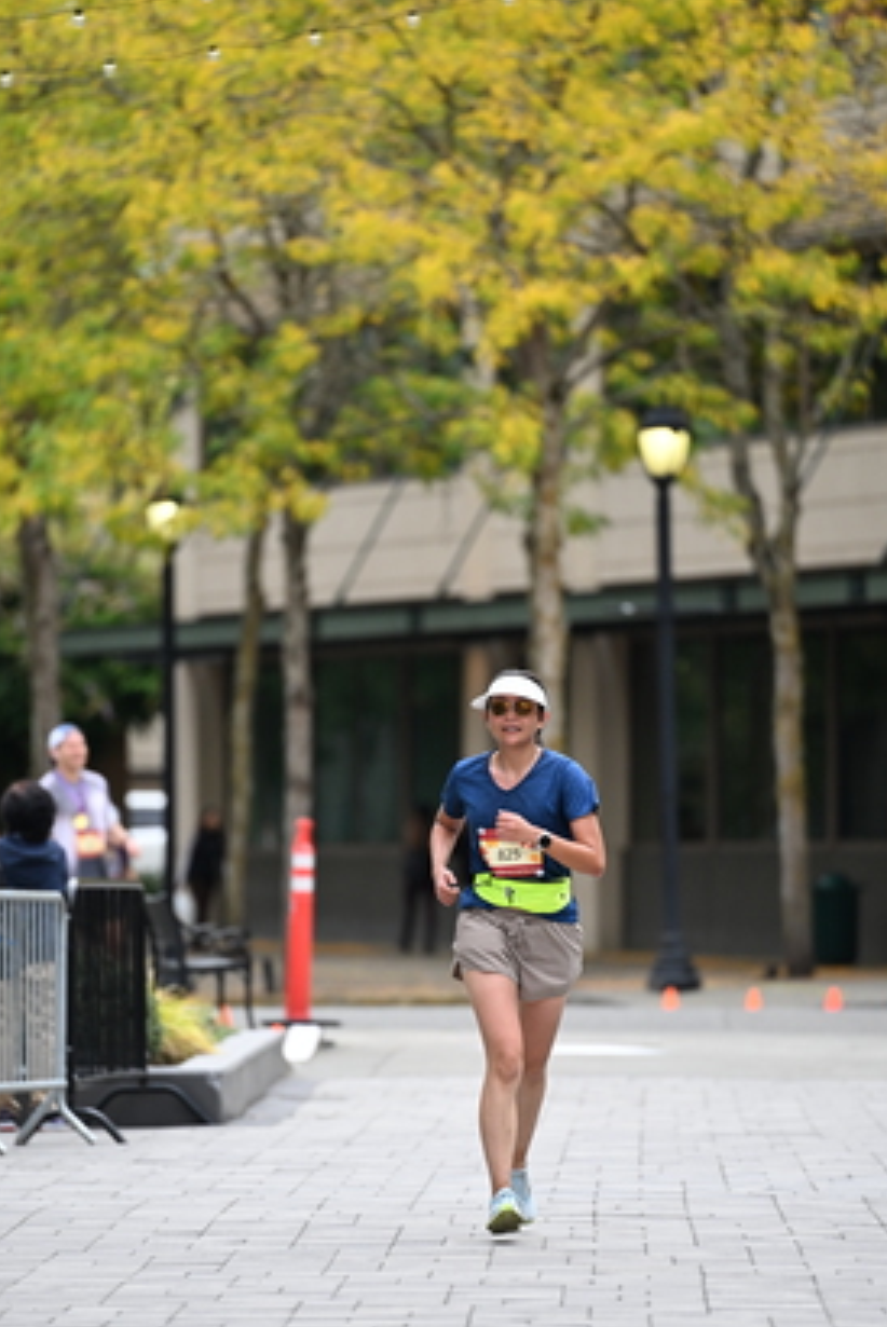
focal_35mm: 268
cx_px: 458
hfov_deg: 5.1
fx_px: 9887
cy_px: 751
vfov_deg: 7.7
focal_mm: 200
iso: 640
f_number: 2.8
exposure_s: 1/2500
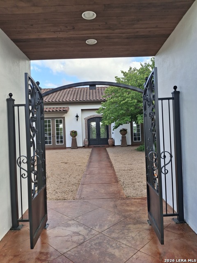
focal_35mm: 25
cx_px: 98
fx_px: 190
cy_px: 132
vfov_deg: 69.4
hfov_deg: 54.9
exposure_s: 1/667
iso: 32
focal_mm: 4.69
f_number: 1.8
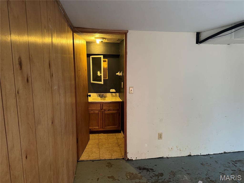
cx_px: 122
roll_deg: +0.6
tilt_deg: -8.4
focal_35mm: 24
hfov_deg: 71.6
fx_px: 169
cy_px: 92
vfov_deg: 56.8
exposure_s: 1/60
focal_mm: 6.76
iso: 500
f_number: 1.78
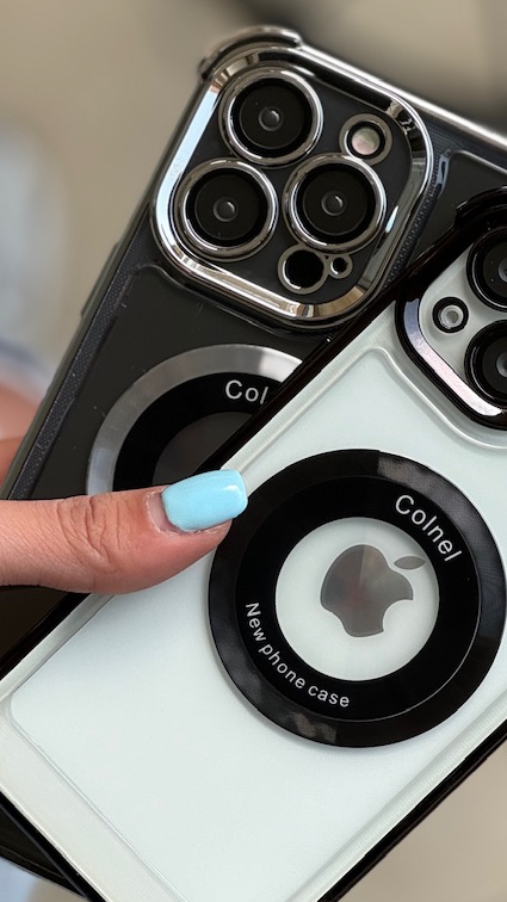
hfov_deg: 8.5
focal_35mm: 142
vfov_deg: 15.1
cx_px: 240
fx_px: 3395
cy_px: 412
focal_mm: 9
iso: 25
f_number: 2.8
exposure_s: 1/99
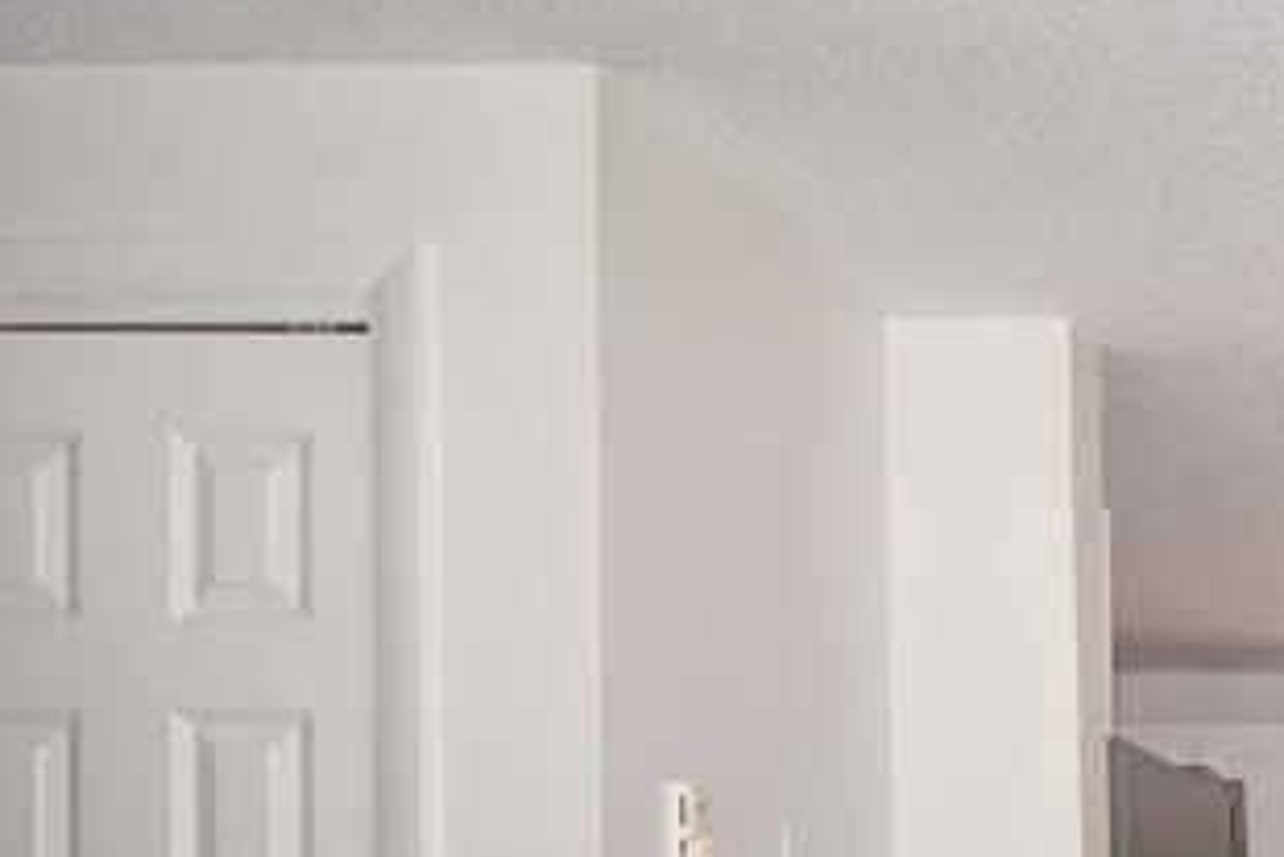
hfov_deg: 23.1
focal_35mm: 63
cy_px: 1379
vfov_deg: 18.5
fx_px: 2248
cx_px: 2100
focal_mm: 12
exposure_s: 1/200
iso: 200
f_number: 7.1
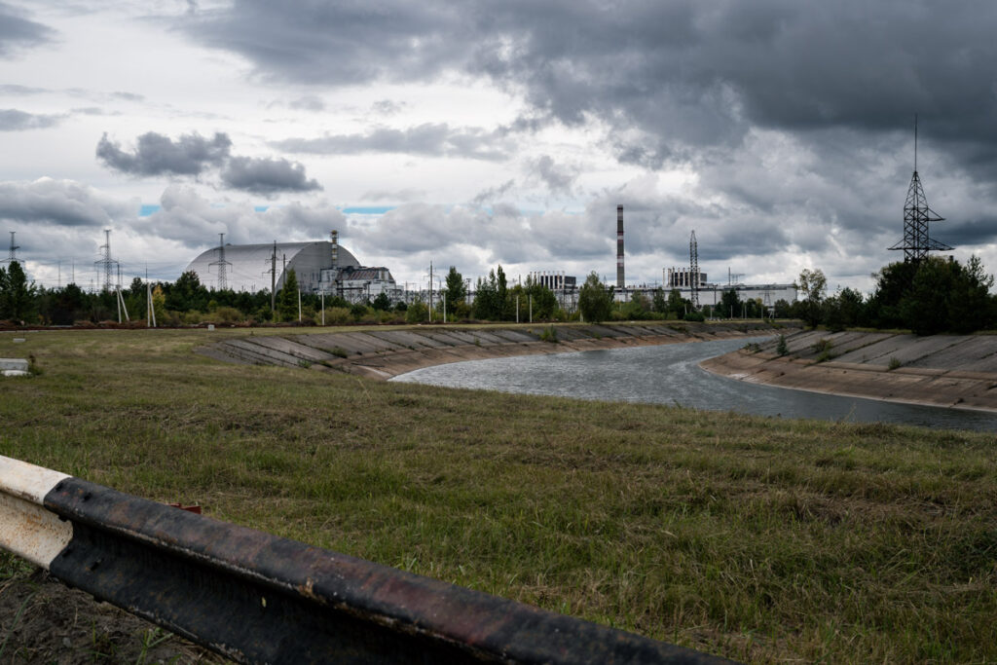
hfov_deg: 54.4
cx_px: 498
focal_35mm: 35
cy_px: 332
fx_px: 969
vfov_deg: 37.9
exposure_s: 1/160
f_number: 6.3
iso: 100
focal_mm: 35
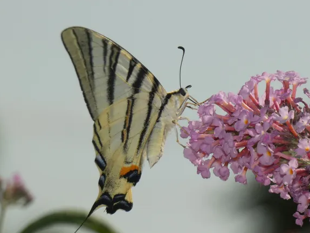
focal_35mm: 366
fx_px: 3277
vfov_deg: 4.1
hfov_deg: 5.4
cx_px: 151
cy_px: 127
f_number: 5.6
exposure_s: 1/320
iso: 80
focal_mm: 58.9
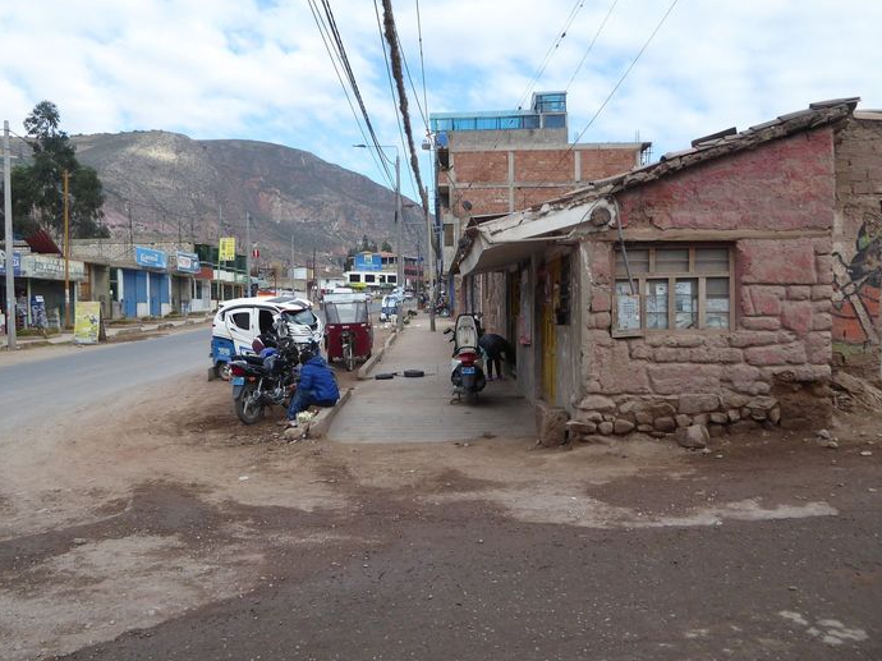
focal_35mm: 29
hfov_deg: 61.4
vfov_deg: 48.2
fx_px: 739
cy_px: 339
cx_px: 382
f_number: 3.3
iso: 80
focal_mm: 4.3
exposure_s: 1/400
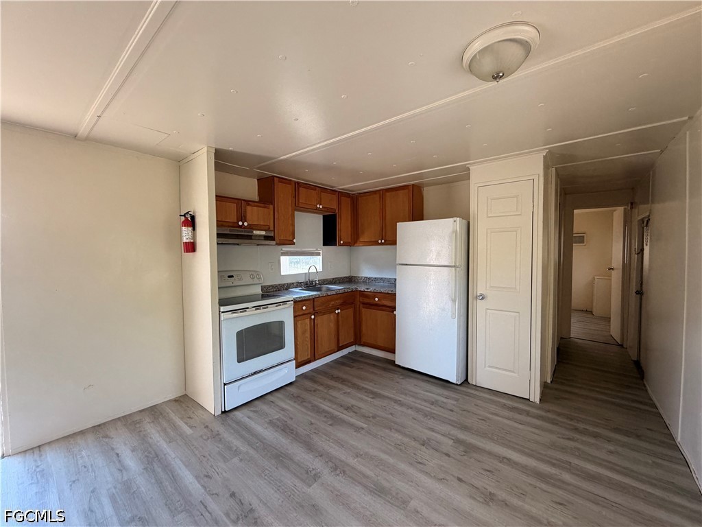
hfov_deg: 102.1
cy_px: 264
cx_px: 351
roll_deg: +0.8
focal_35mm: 14
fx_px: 284
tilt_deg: -2.3
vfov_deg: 85.7
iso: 160
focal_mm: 2.22
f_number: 2.2
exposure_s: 1/121
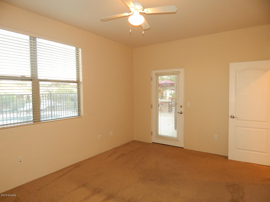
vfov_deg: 61.1
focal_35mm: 22
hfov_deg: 76.4
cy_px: 101
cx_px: 135
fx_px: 172
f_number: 3
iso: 200
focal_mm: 4
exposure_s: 1/30
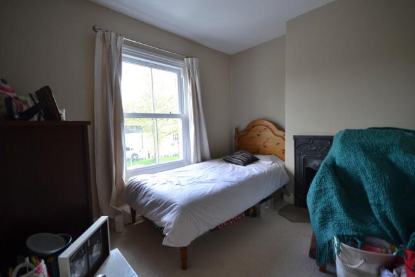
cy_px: 138
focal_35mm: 15
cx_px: 208
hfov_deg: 100.4
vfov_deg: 77.4
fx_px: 173
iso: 100
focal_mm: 10
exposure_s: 1/20
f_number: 4
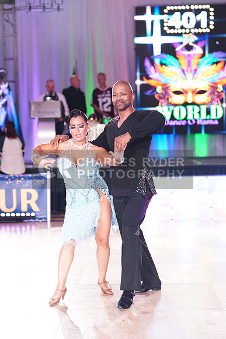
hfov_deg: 14.9
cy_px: 170
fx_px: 866
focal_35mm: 92
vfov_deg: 22.1
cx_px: 113
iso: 2000
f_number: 2.8
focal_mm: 92
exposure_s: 1/320
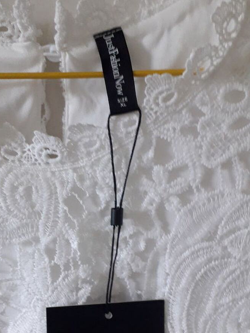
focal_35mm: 41
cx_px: 99
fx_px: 395
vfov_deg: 45.3
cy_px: 210
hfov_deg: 35.0
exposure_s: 1/33
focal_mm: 3.6
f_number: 1.9
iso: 160
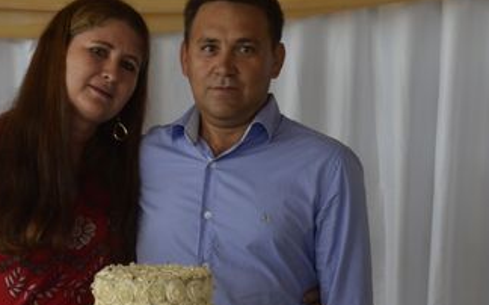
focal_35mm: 98
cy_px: 316
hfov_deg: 21.1
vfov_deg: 13.1
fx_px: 1305
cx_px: 134
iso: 320
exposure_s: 1/125
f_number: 5.6
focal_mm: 26
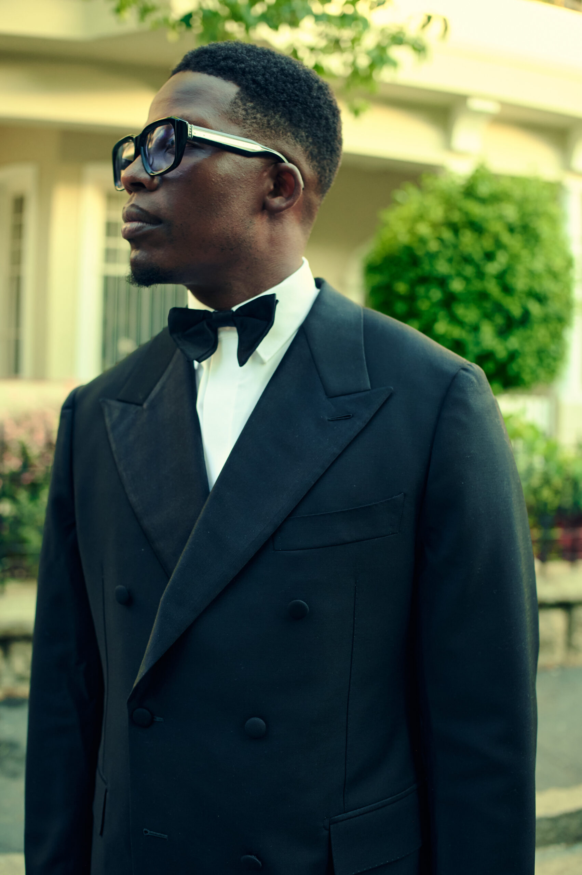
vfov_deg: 54.5
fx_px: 850
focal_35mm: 35
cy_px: 438
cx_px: 291
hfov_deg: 37.8
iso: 1250
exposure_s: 1/160
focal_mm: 35
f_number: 2.8
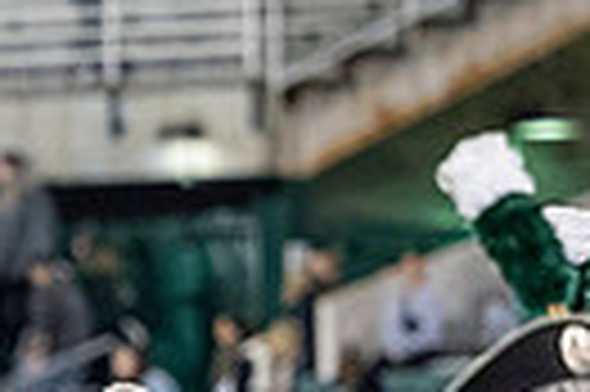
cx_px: -464
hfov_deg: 2.6
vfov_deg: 1.7
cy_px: 649
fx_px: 13062
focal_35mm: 798
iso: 1000
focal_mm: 120
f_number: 2.8
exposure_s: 1/500
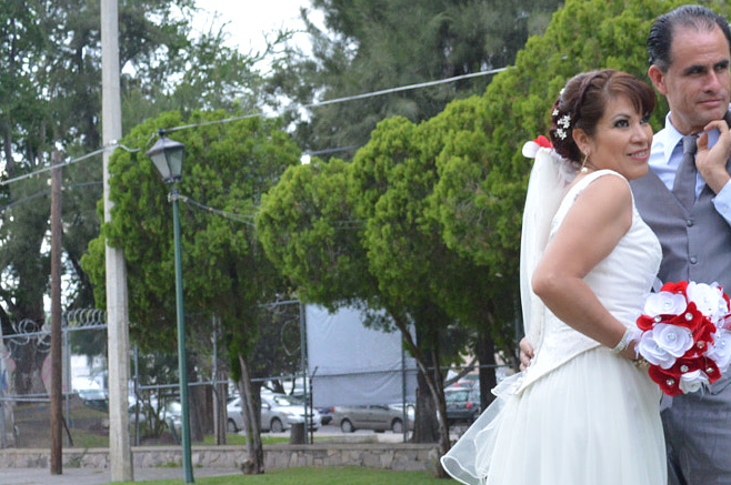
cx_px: 584
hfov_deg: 27.2
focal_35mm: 73
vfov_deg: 18.4
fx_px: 1480
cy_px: 425
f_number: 4.5
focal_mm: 20
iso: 800
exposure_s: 1/100
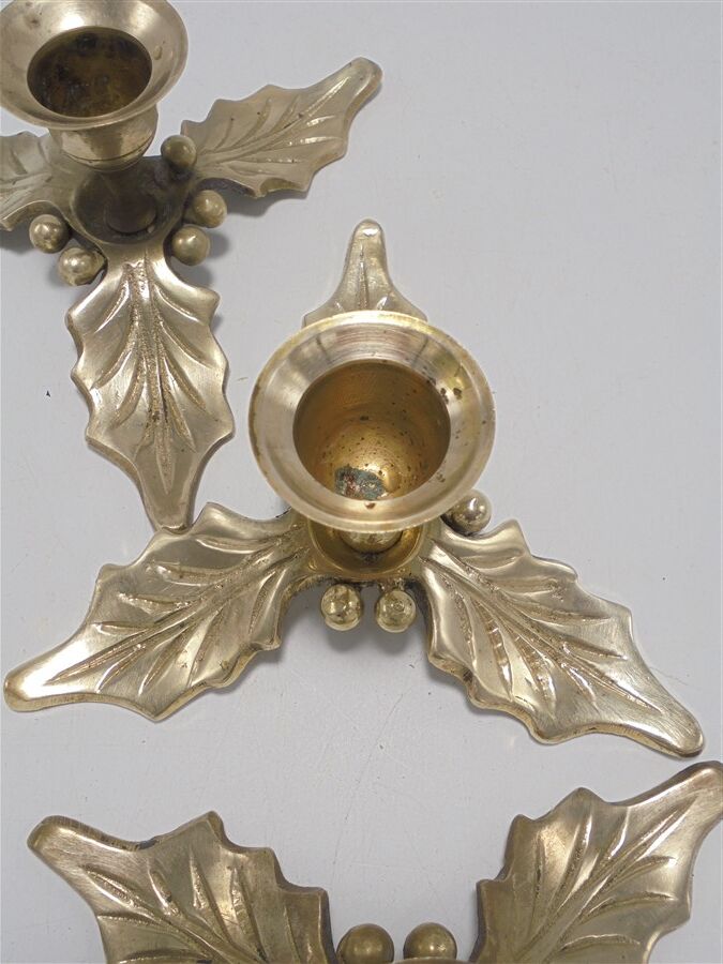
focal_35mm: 34
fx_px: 947
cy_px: 482
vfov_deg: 54.0
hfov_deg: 41.8
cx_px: 362
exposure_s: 1/50
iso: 100
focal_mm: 6.1
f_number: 4
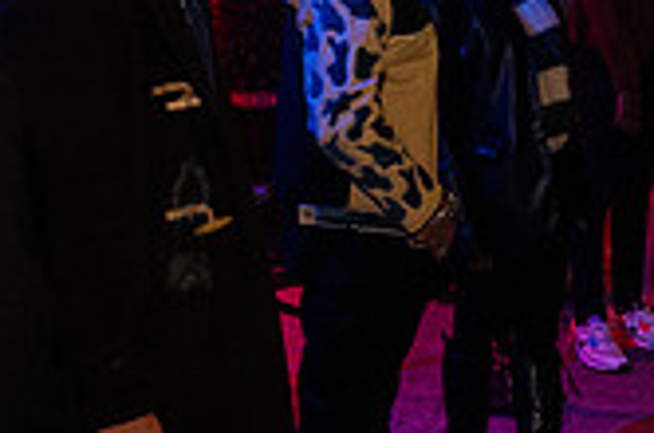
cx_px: 693
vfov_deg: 14.8
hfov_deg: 21.4
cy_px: 31
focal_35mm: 91
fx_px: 1650
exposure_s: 1/250
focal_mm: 26
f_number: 3.5
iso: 12800
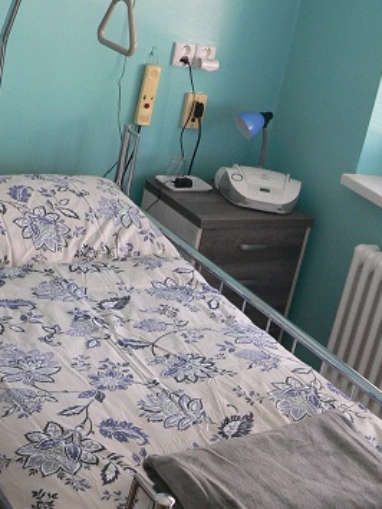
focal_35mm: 65
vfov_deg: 29.7
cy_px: 316
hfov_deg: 22.6
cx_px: 225
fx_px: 955
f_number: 2.8
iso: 200
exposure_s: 1/15
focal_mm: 6
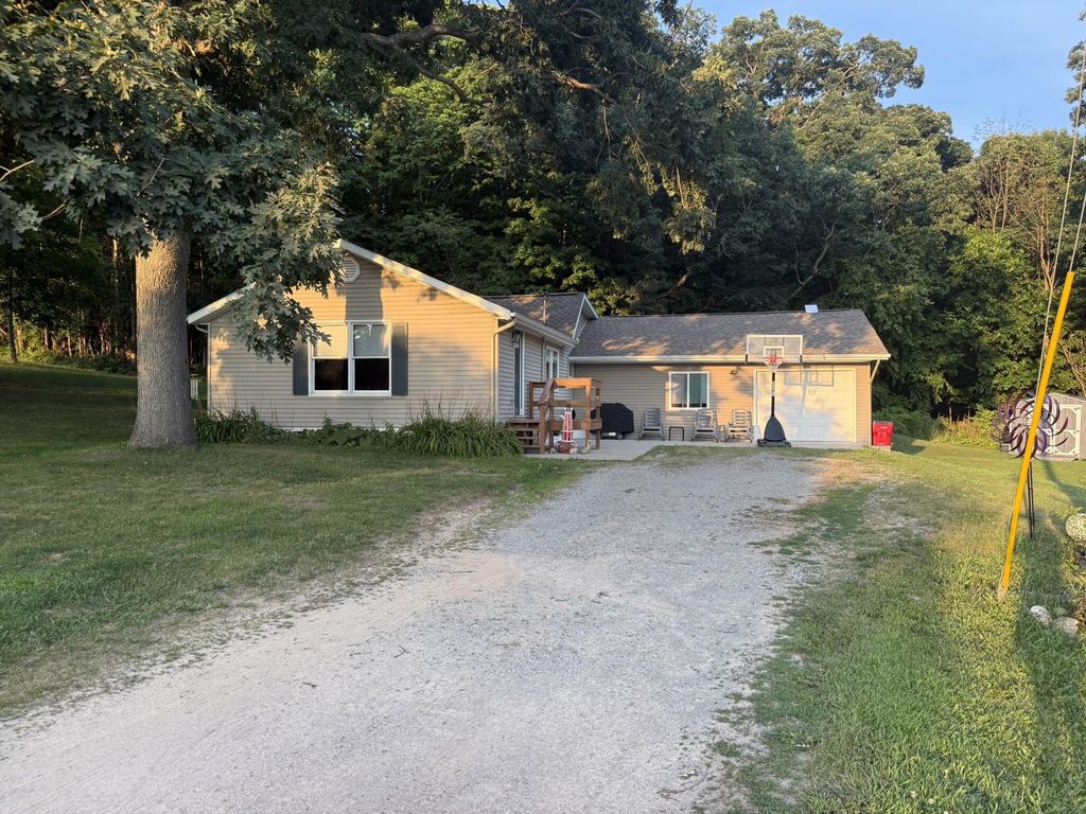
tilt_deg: +0.8
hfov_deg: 71.6
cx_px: 543
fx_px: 753
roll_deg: +0.2
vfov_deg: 56.8
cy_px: 407
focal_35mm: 24
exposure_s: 1/459
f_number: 1.78
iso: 100
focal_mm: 6.76
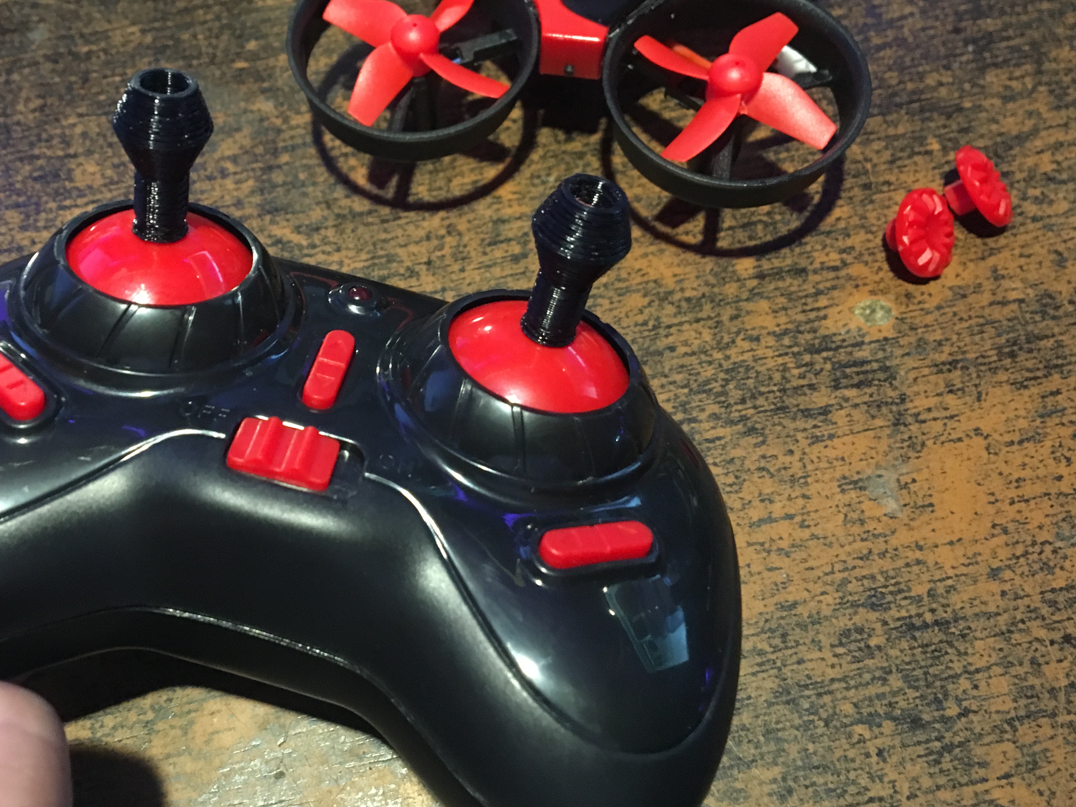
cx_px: 393
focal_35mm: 39
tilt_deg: -62.4
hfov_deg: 47.4
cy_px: 306
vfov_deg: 36.6
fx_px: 1212
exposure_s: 1/17
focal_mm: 4.15
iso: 400
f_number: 2.2
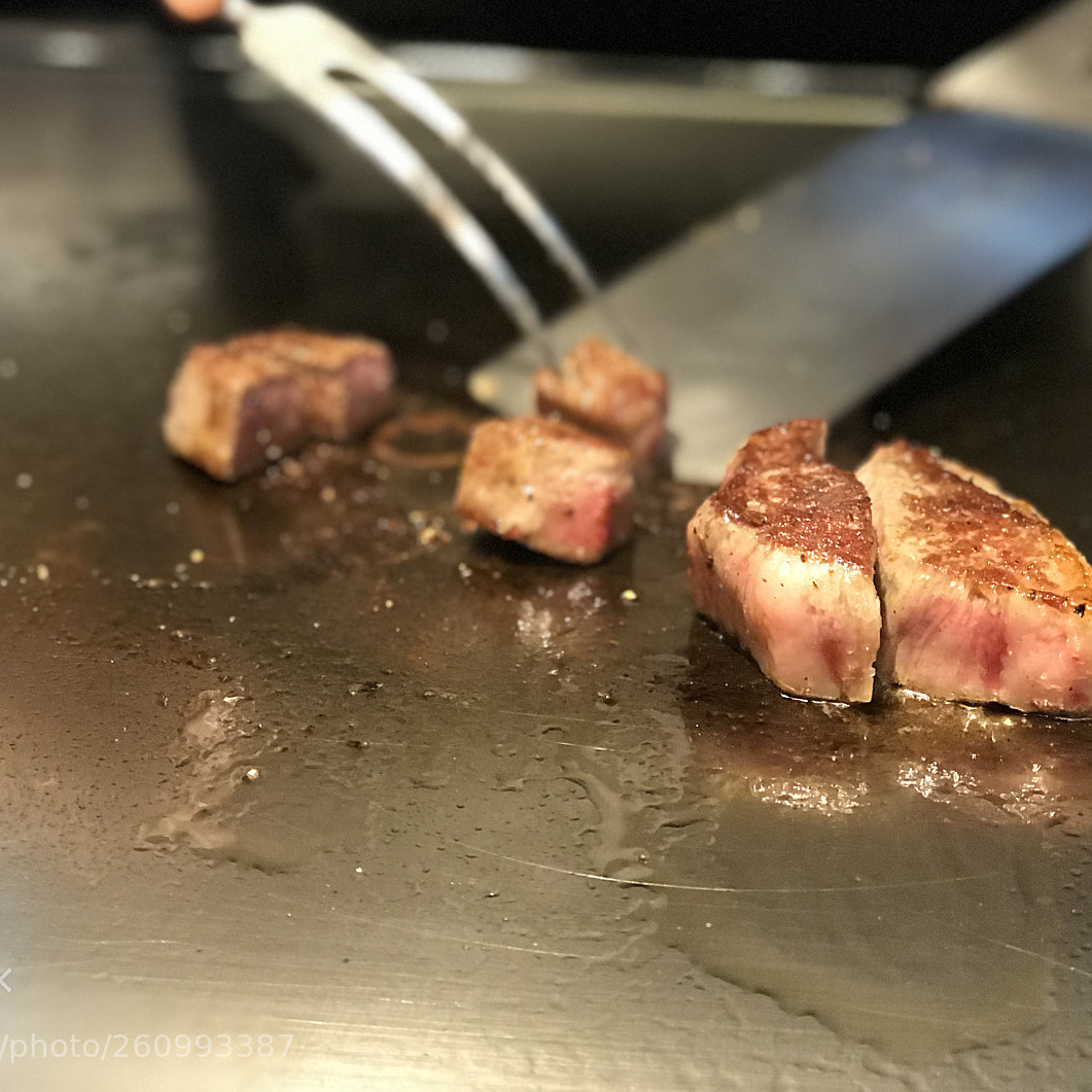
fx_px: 2712
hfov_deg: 22.8
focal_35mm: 76
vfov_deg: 22.8
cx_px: 579
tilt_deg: -25.2
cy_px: 509
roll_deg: -1.3
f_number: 2.8
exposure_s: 1/60
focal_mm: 6.6
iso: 640
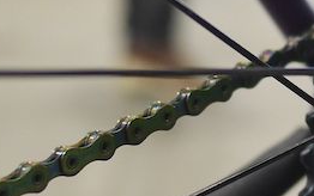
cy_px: 105
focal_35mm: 178
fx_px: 1524
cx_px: 315
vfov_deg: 7.4
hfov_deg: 11.6
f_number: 1.7
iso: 800
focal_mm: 20
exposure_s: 1/125
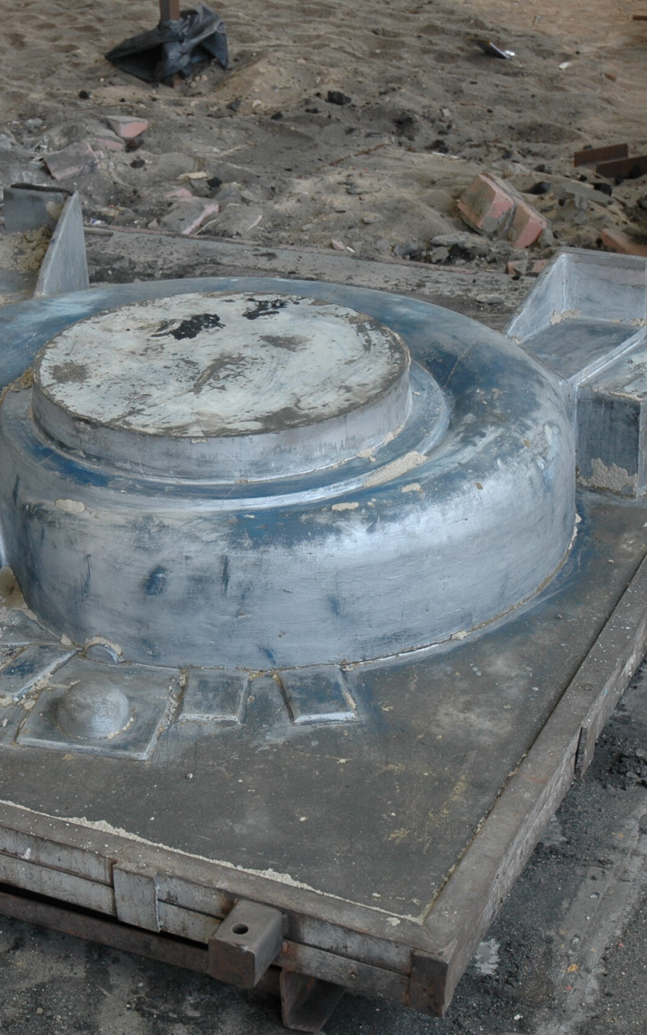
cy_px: 515
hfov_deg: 18.0
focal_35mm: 72
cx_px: 153
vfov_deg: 28.7
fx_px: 2024
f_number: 4
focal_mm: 31
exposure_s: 1/125
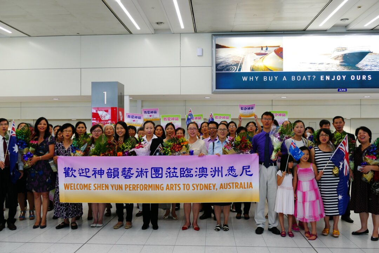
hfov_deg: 54.4
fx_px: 368
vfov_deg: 37.9
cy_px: 126
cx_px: 190
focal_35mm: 35
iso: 250
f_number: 3.1
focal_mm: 12.64
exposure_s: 1/80
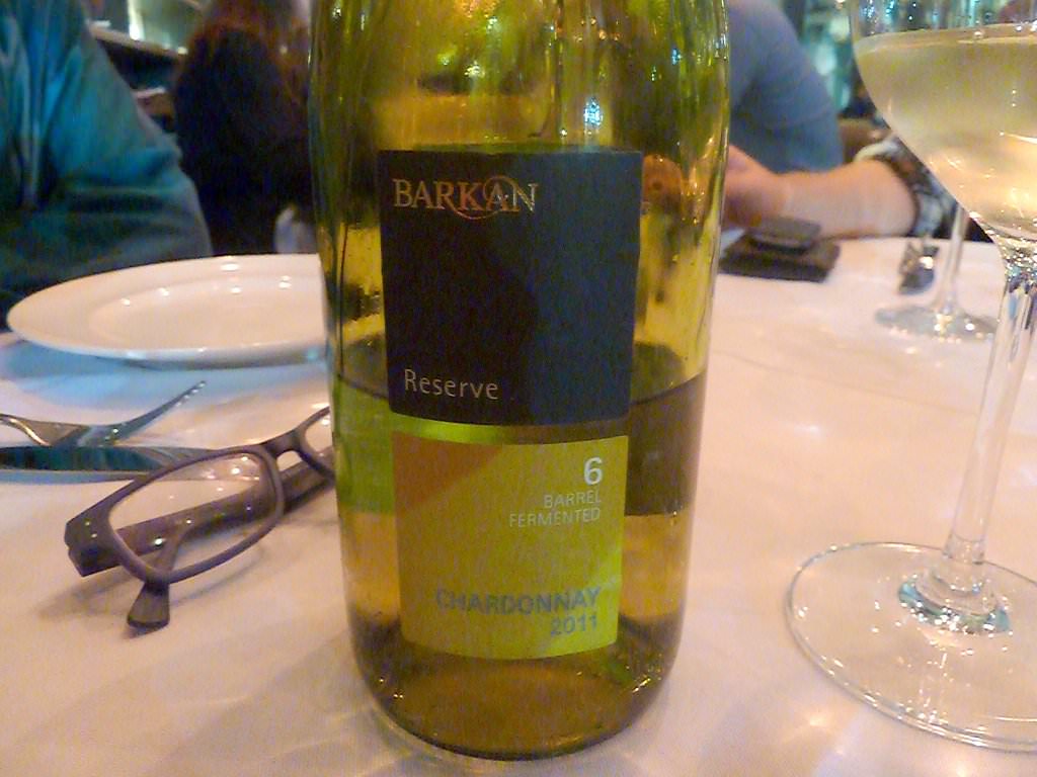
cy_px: 388
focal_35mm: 25
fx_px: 749
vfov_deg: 54.9
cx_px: 518
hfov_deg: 69.4
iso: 800
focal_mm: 4.1
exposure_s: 1/4
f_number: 3.3
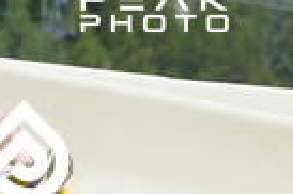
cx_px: 4
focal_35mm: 571
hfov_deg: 3.6
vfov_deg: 2.4
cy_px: 163
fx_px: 4642
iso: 220
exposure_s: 1/640
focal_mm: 195
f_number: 6.3
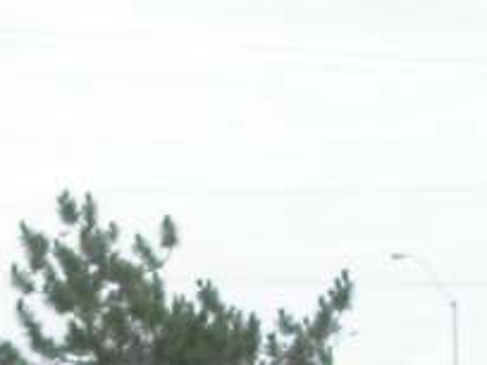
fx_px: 2687
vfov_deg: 7.5
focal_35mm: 191
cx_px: -98
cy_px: 673
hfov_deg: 10.2
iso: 100
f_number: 2.6
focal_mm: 7.85
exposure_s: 1/1000
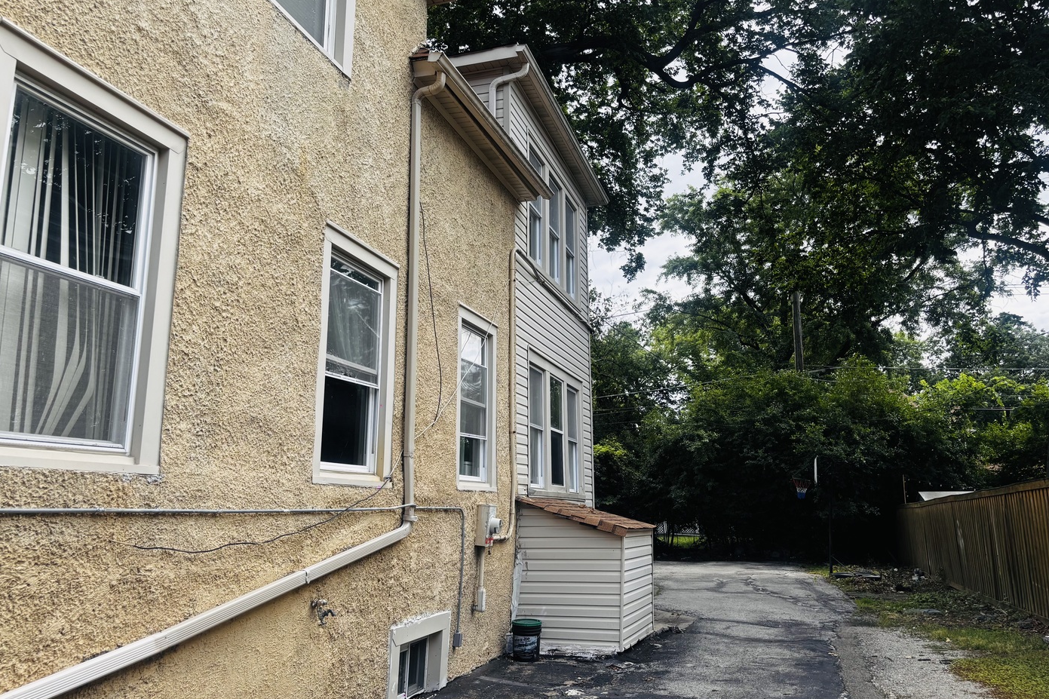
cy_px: 330
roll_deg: +0.0
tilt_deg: +13.2
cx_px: 541
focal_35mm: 28
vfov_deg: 46.4
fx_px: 816
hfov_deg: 65.5
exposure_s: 1/1152
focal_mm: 5.96
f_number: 1.6
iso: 50
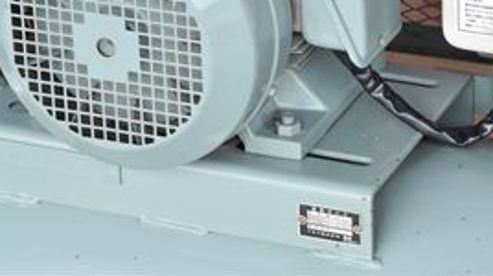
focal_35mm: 191
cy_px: -29
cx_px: 359
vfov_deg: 6.3
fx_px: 2494
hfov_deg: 11.3
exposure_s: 1/500
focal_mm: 65
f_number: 6.3
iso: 1250
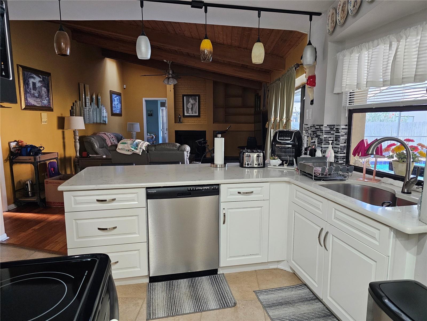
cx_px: 214
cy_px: 160
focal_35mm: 23
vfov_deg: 58.9
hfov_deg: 73.9
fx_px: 284
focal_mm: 6.3
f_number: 1.7
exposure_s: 1/120
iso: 800
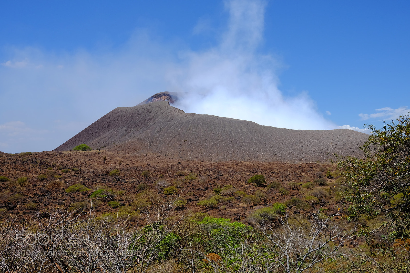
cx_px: 205
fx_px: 399
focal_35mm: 35
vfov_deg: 37.8
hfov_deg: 54.4
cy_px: 136
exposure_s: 1/550
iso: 200
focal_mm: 23
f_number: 8
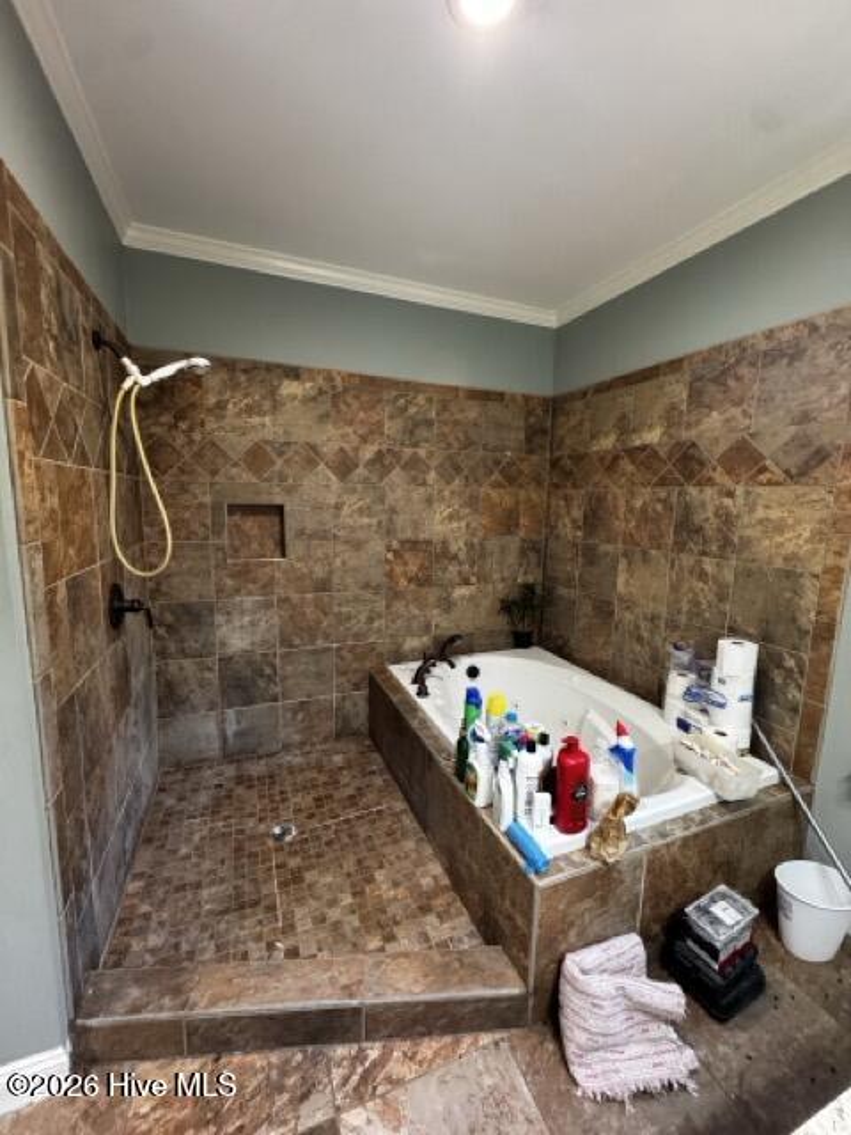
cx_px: 426
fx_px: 459
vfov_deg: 102.1
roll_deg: -0.6
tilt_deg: -8.6
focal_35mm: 14
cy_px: 568
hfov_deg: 85.7
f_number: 2.2
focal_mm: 2.22
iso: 400
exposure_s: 1/60
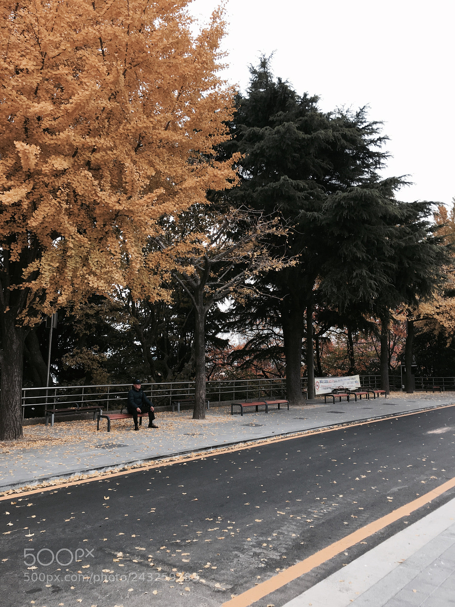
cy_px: 304
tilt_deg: +6.1
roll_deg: +1.3
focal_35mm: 29
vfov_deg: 61.7
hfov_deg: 48.2
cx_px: 228
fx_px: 508
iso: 32
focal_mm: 4.15
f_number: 2.2
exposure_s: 1/60
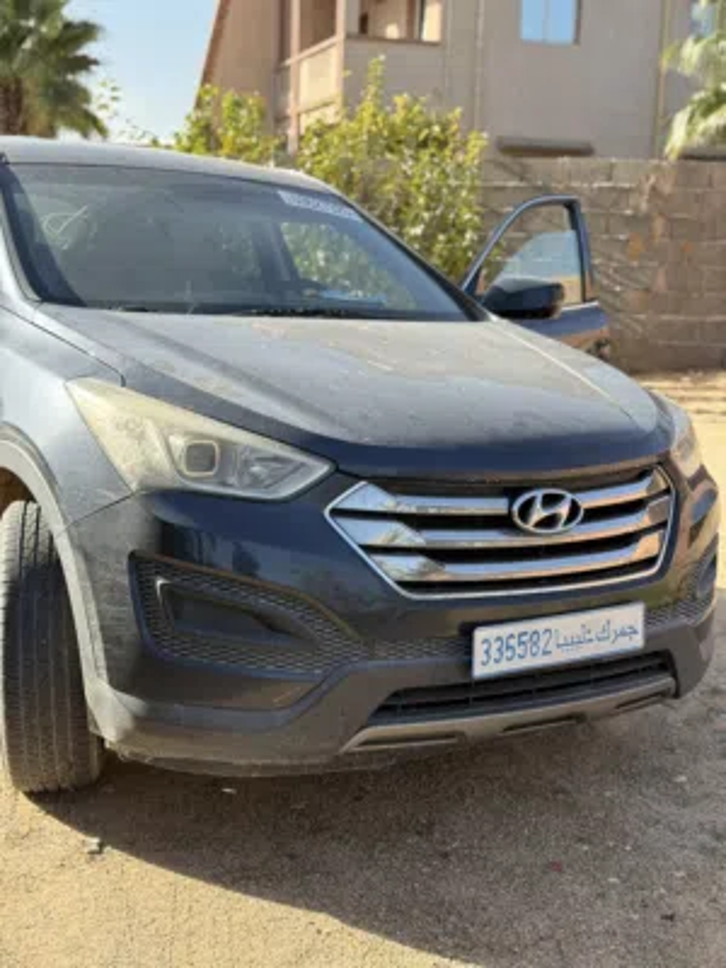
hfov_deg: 30.3
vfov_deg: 39.7
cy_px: 484
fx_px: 1342
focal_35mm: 48
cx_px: 363
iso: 100
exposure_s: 1/1575
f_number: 1.78
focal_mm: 6.76
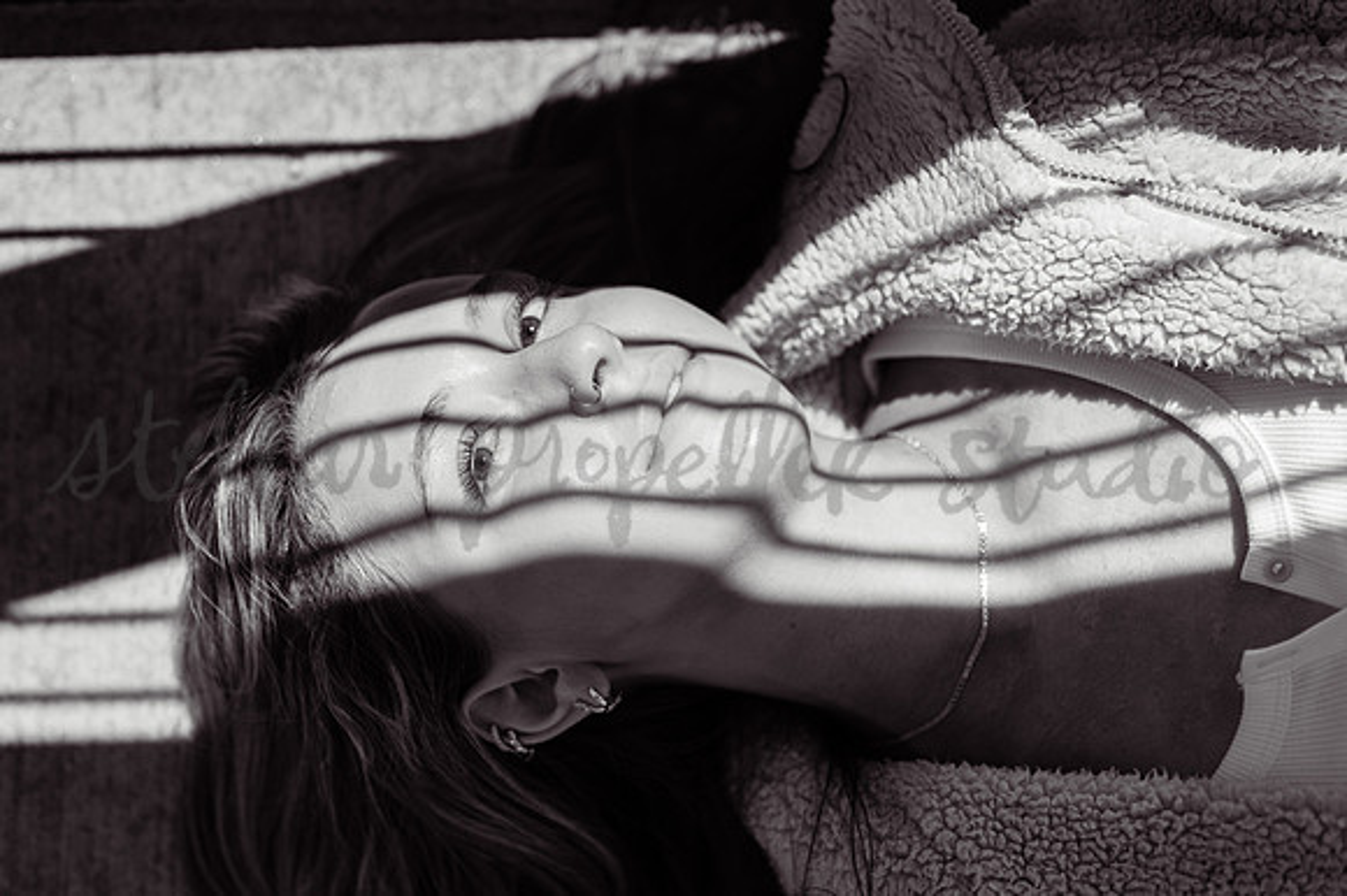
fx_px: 1990
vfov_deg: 25.4
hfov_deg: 37.4
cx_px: 674
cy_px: 448
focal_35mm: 53
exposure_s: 1/2500
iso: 160
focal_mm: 50
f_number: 2.8
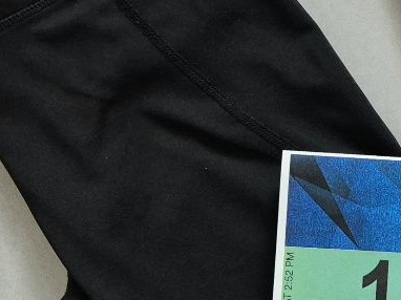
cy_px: 215
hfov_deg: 19.5
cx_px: 555
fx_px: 1054
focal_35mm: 91
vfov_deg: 16.2
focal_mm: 5.4
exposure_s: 1/100
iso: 800
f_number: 1.8
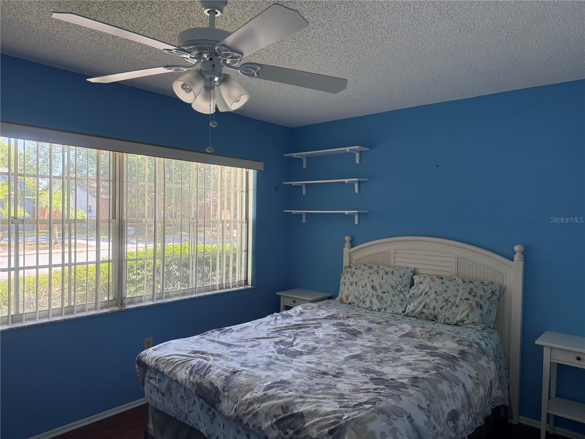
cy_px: 220
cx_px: 292
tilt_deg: -1.0
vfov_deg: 56.8
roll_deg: -1.0
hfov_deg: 71.6
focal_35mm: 24
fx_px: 406
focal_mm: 6.76
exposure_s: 1/229
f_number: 1.78
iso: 200
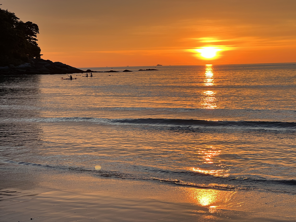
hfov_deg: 25.3
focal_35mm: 77
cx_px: 148
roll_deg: +1.4
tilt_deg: -3.6
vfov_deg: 19.1
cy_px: 111
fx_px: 658
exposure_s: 1/197
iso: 32
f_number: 2.8
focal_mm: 9
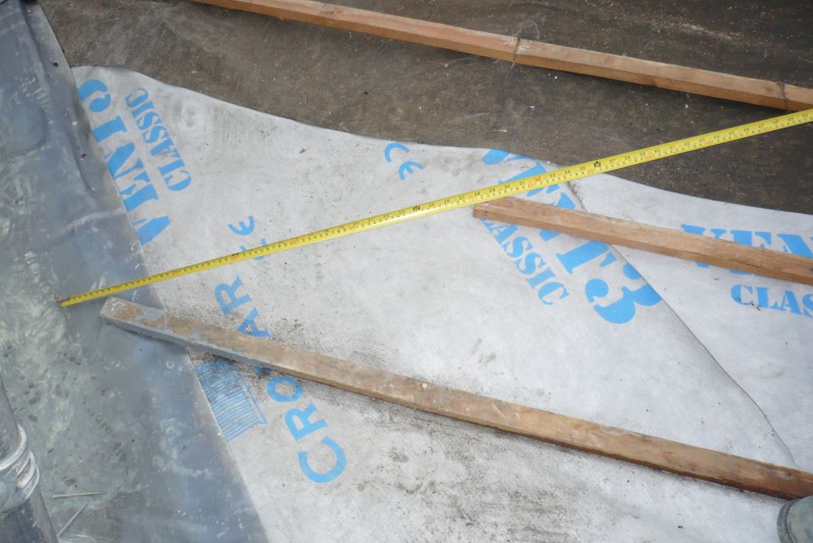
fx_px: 836
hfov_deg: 51.9
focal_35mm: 37
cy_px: 263
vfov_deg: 36.0
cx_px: 410
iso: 100
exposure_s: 1/200
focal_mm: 5.8
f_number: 2.8
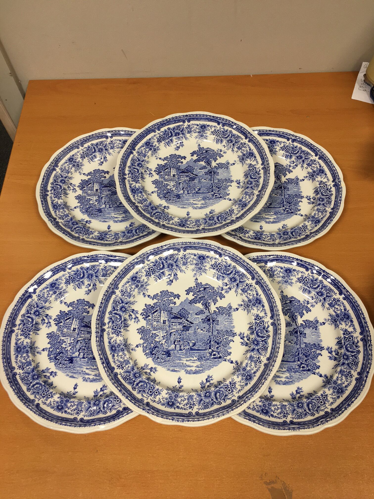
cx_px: 187
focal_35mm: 29
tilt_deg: -60.2
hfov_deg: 48.2
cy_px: 250
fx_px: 418
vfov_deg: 61.7
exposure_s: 1/33
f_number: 2.2
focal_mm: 4.15
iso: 50
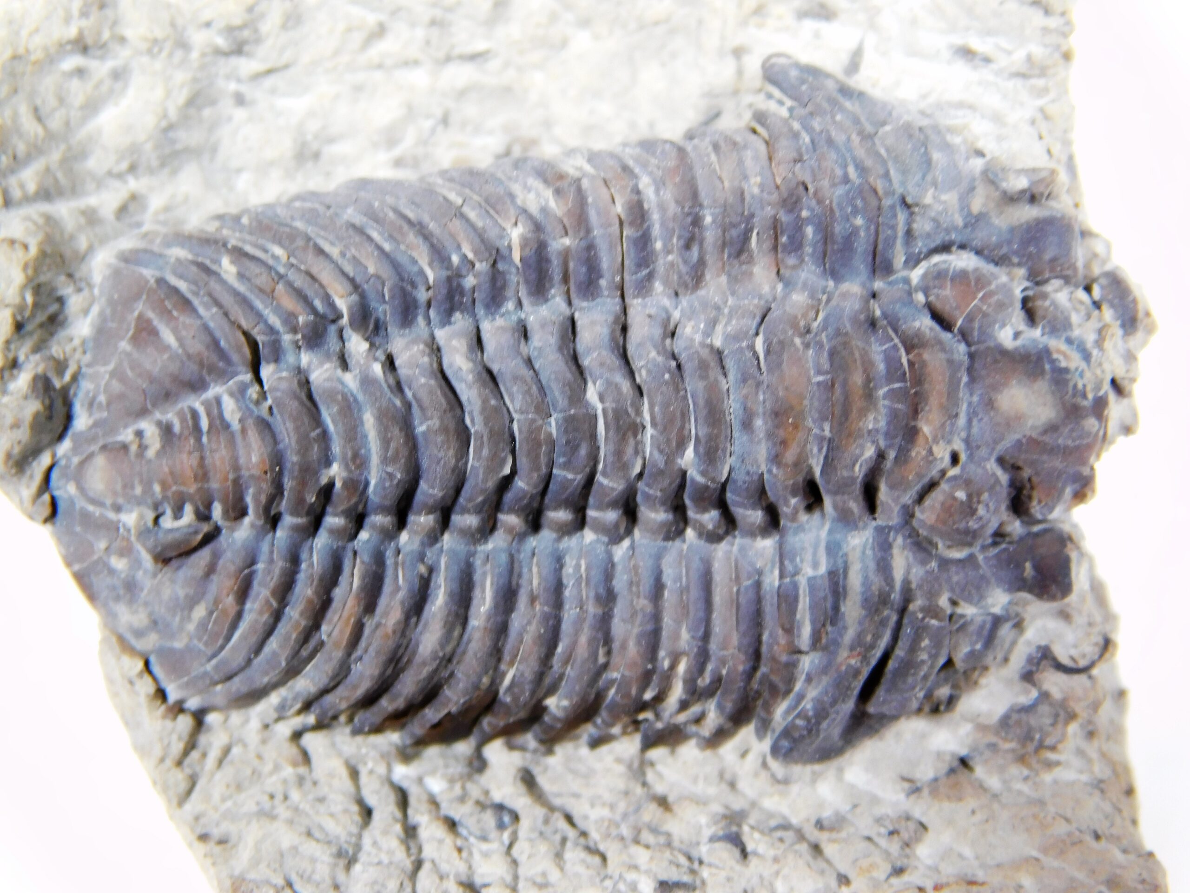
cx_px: 595
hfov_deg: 13.3
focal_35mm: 148
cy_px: 446
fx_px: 5088
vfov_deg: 10.0
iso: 125
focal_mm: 26.3
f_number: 5.1
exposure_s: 1/30
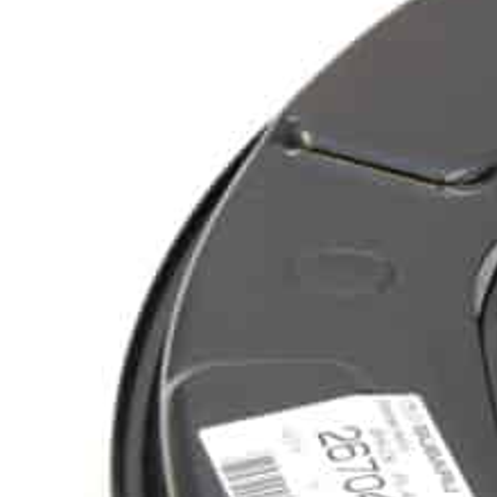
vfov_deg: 5.9
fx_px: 4792
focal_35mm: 295
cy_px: 339
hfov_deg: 5.8
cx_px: 1087
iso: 400
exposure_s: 1/200
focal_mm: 34
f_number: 7.1
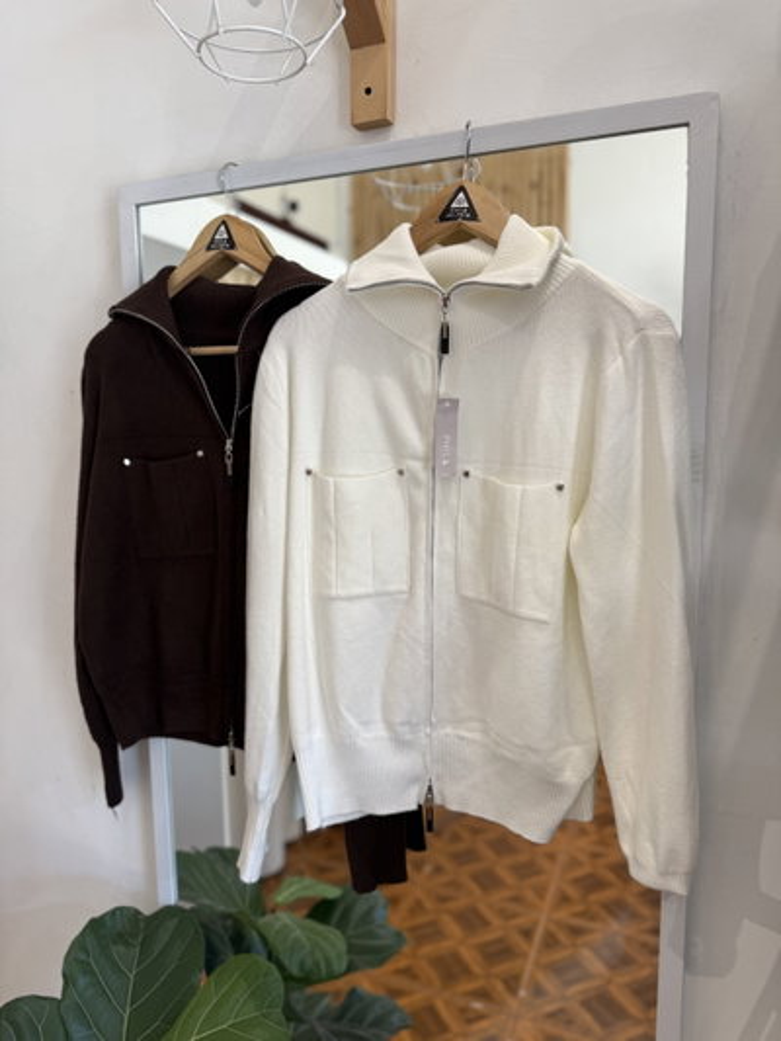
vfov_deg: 71.6
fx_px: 722
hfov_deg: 56.8
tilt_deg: -8.5
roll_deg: -0.1
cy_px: 520
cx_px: 390
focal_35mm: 24
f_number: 1.78
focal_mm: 6.76
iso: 100
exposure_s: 1/121
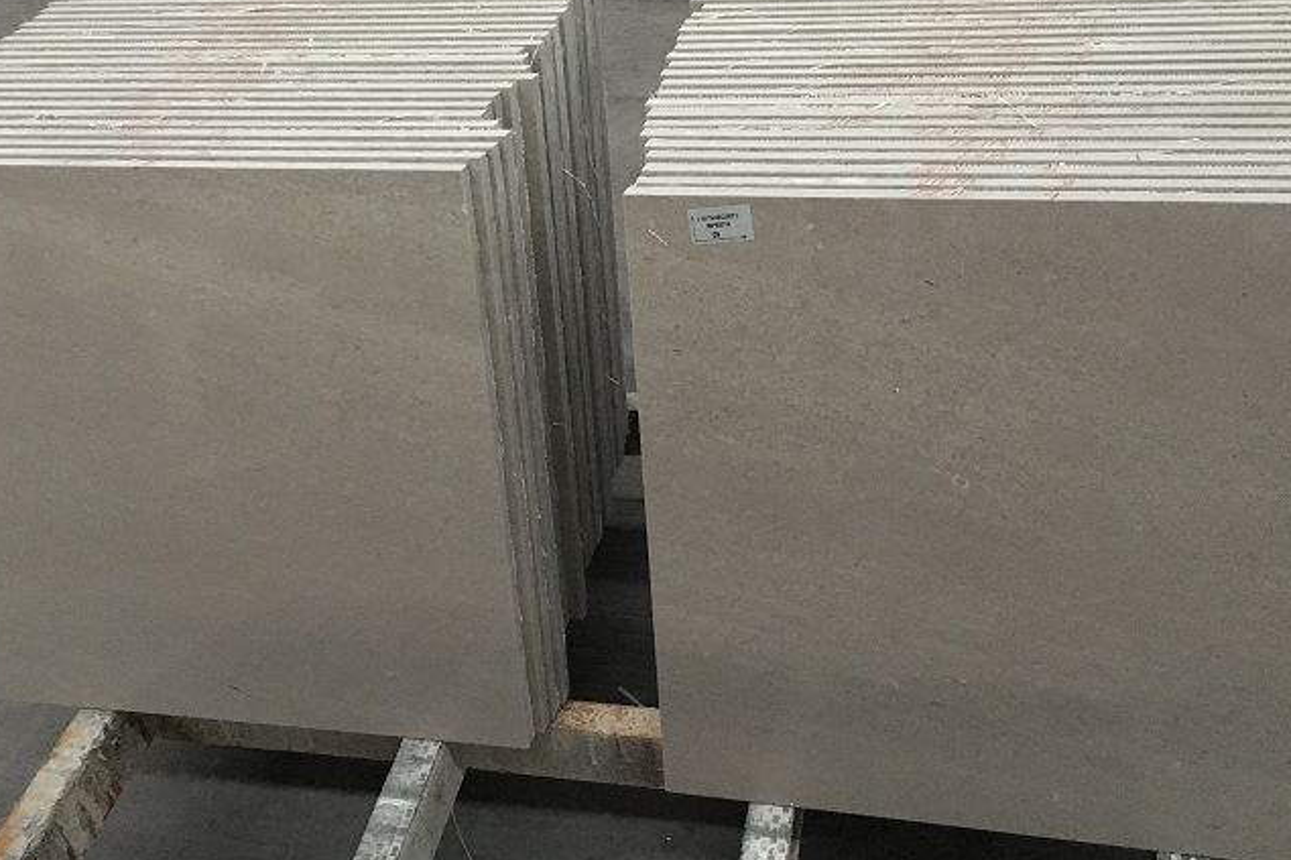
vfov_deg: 34.9
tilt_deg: -36.6
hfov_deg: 50.7
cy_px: 352
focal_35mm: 38
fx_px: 1362
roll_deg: +5.7
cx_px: 657
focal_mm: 4.15
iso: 400
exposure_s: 1/17
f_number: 2.2
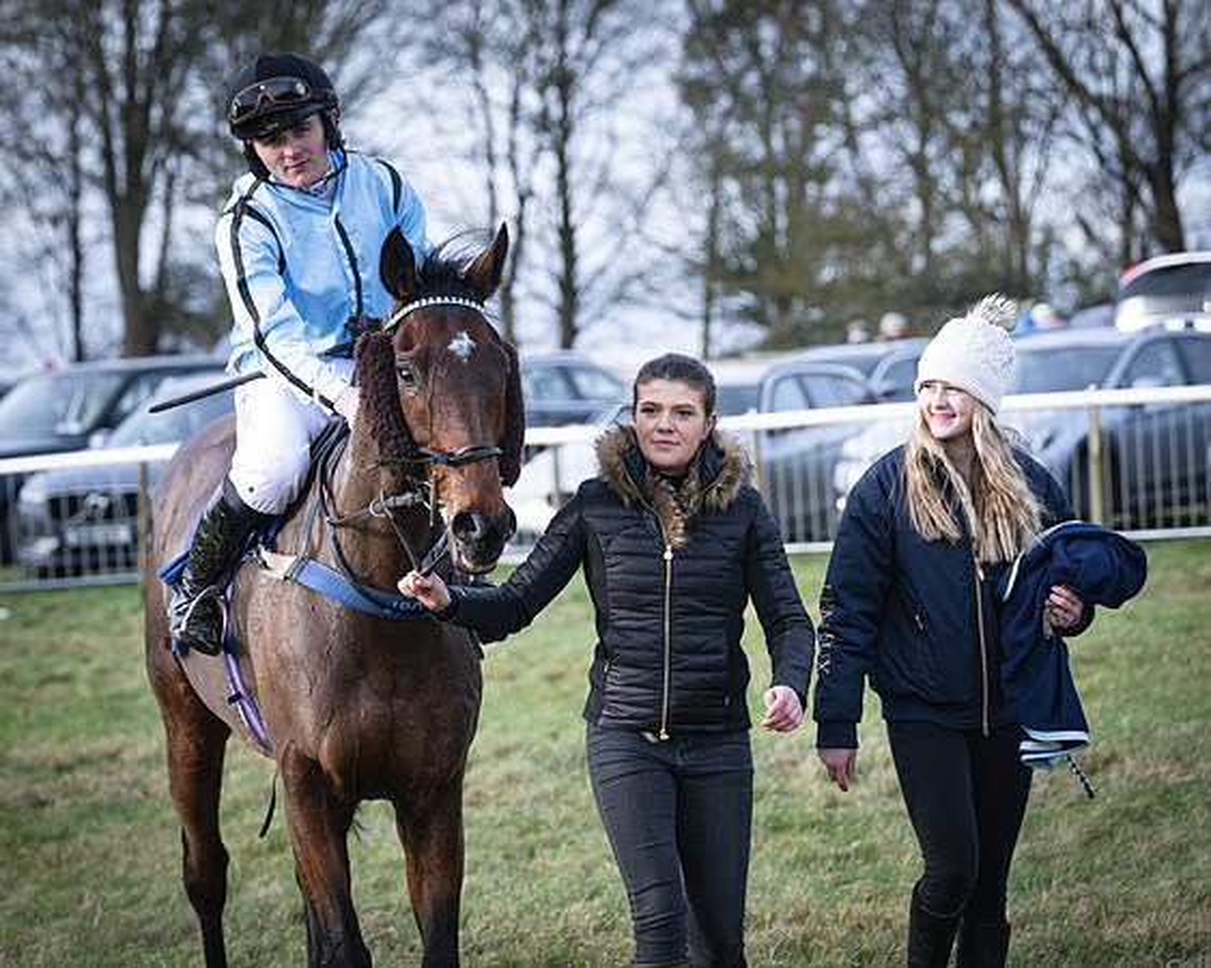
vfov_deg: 9.9
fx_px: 5604
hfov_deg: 12.3
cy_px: 385
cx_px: 548
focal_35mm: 156
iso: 400
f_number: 2.8
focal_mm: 77
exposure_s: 1/2000
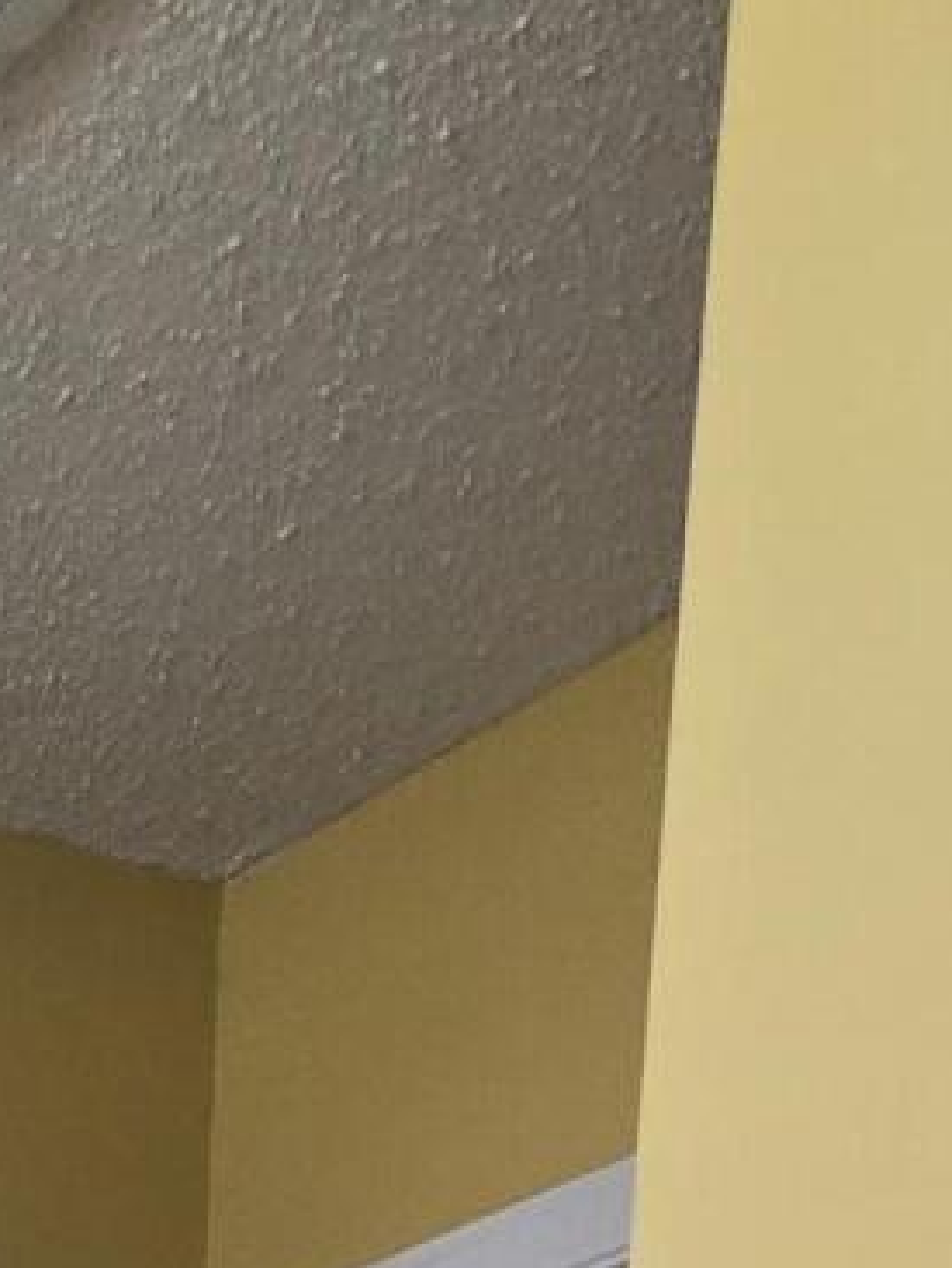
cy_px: 2934
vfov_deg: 15.8
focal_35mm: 71
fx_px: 2600
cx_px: -859
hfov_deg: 16.6
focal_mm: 2.2
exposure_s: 1/60
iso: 125
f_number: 2.2
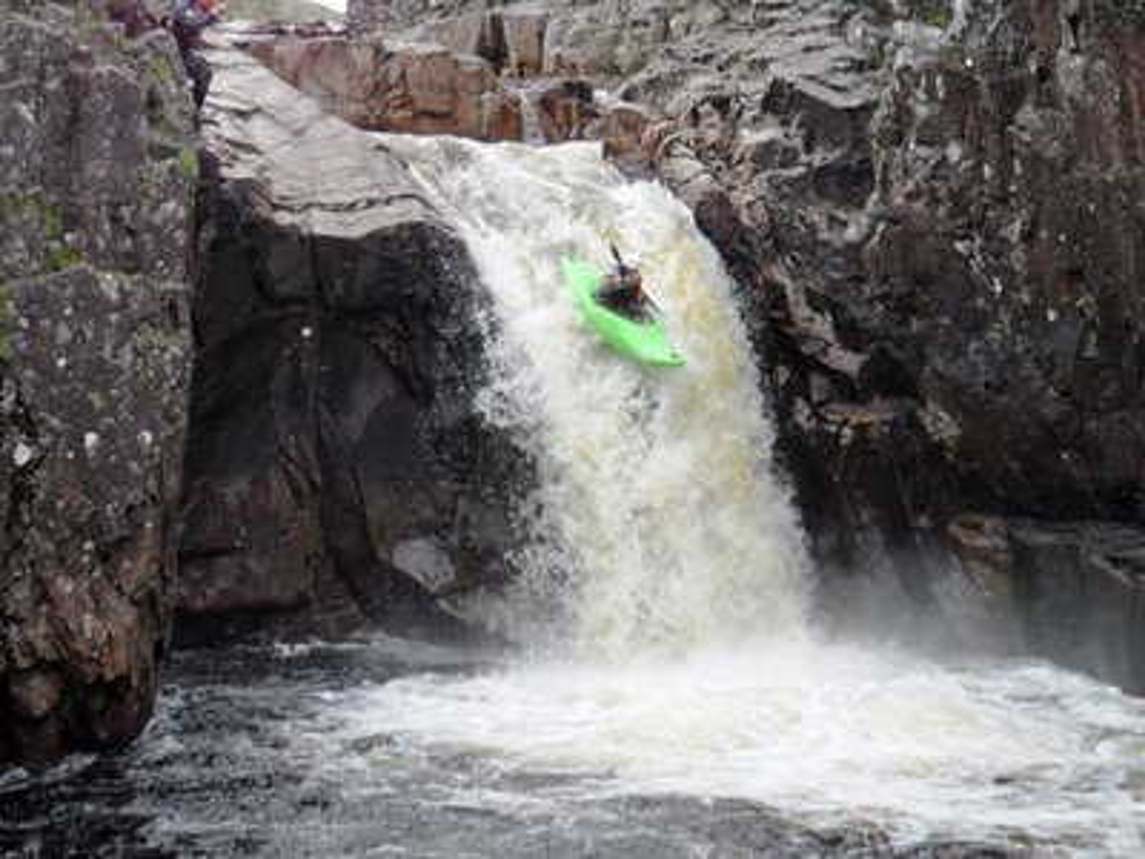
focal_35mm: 80
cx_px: 572
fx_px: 2646
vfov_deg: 18.4
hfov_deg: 24.4
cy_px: 430
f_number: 4.2
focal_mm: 13.2
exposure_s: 1/125
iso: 80
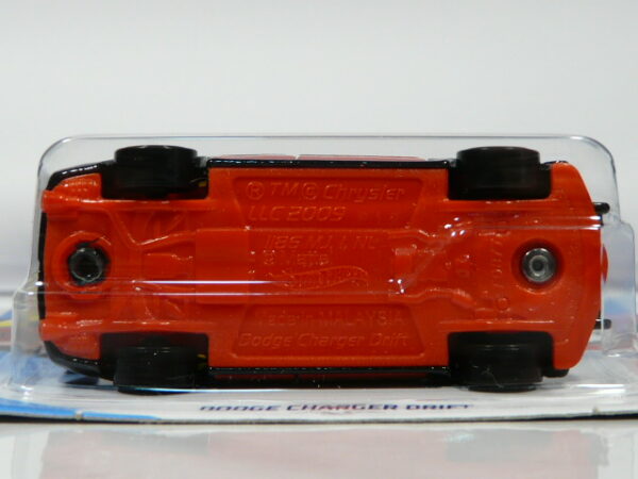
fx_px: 1382
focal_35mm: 75
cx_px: 319
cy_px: 240
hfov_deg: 26.0
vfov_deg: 19.6
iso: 100
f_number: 3.2
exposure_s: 1/50
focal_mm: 7.7
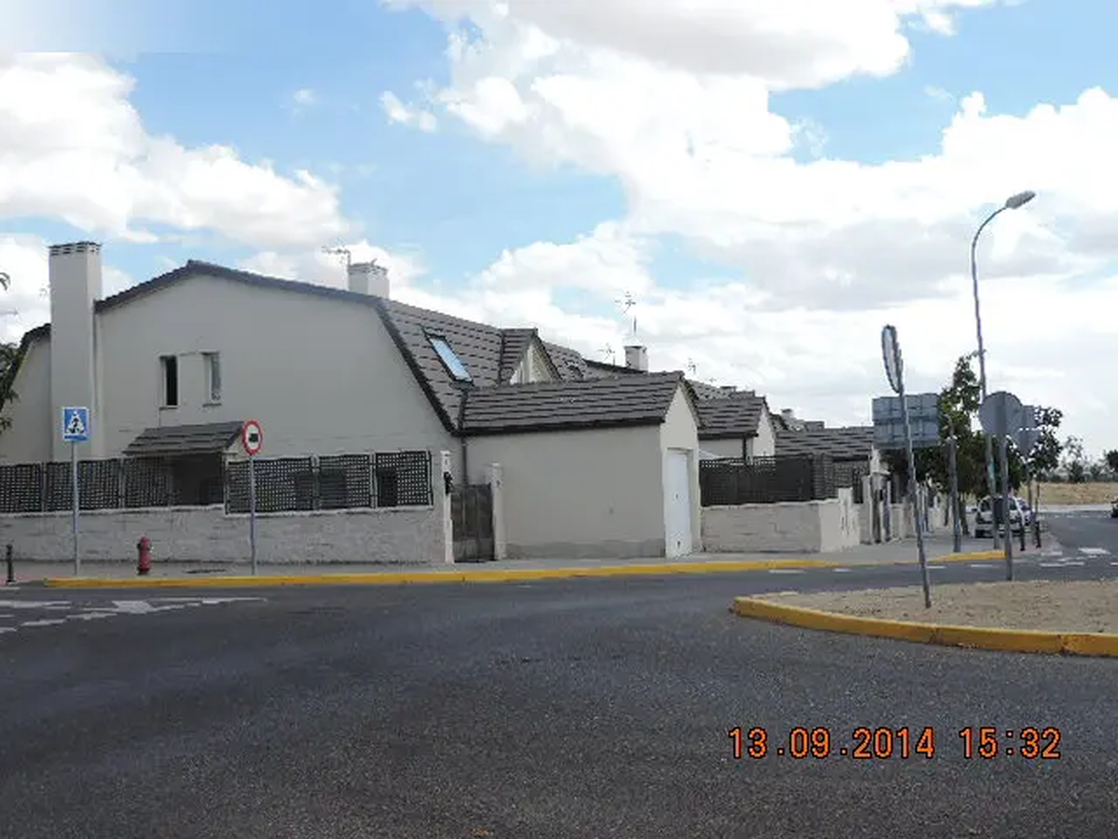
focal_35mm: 43
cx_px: 559
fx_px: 1389
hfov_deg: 43.9
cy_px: 420
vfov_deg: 33.6
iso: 80
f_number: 3.4
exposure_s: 1/640
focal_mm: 7.6
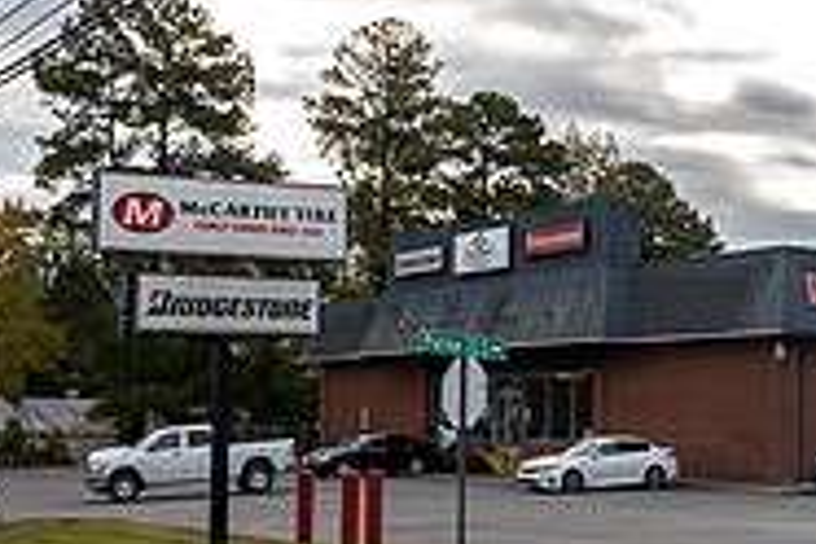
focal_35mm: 75
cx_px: 474
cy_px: 169
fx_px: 1700
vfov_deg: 18.1
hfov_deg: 27.0
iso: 250
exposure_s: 1/320
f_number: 4
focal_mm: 24
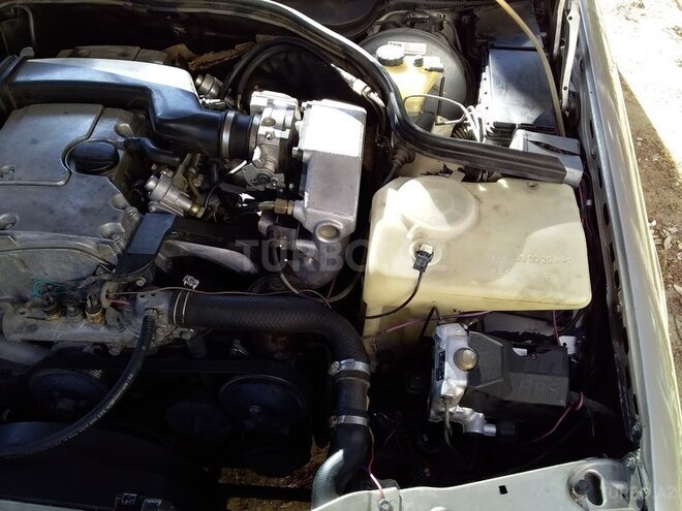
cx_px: 341
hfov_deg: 58.4
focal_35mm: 31
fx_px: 611
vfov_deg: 45.4
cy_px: 256
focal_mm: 3.3
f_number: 2.2
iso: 40
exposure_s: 1/100
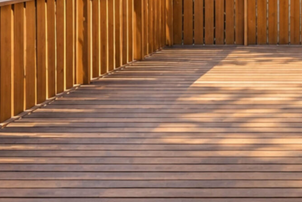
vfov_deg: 20.5
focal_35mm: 61
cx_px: 336
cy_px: -54
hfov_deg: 29.5
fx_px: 512
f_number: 6.3
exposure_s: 1/160
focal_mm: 16
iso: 100
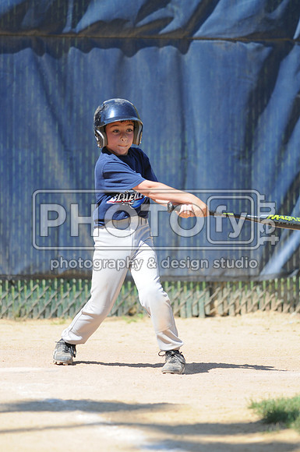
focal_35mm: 450
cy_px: 226
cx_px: 150
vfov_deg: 4.6
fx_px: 5641
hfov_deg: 3.0
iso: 200
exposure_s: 1/800
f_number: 4
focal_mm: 300
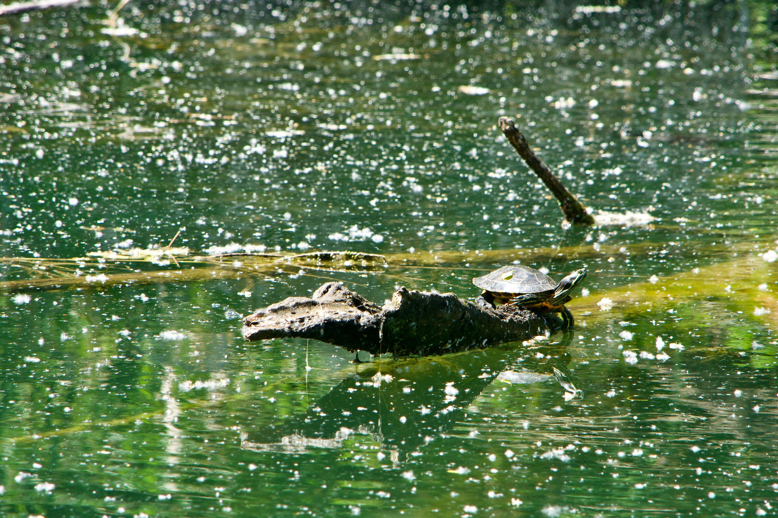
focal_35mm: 450
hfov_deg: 4.6
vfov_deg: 3.1
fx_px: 9724
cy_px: 259
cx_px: 389
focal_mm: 300
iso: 400
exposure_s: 1/200
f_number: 9
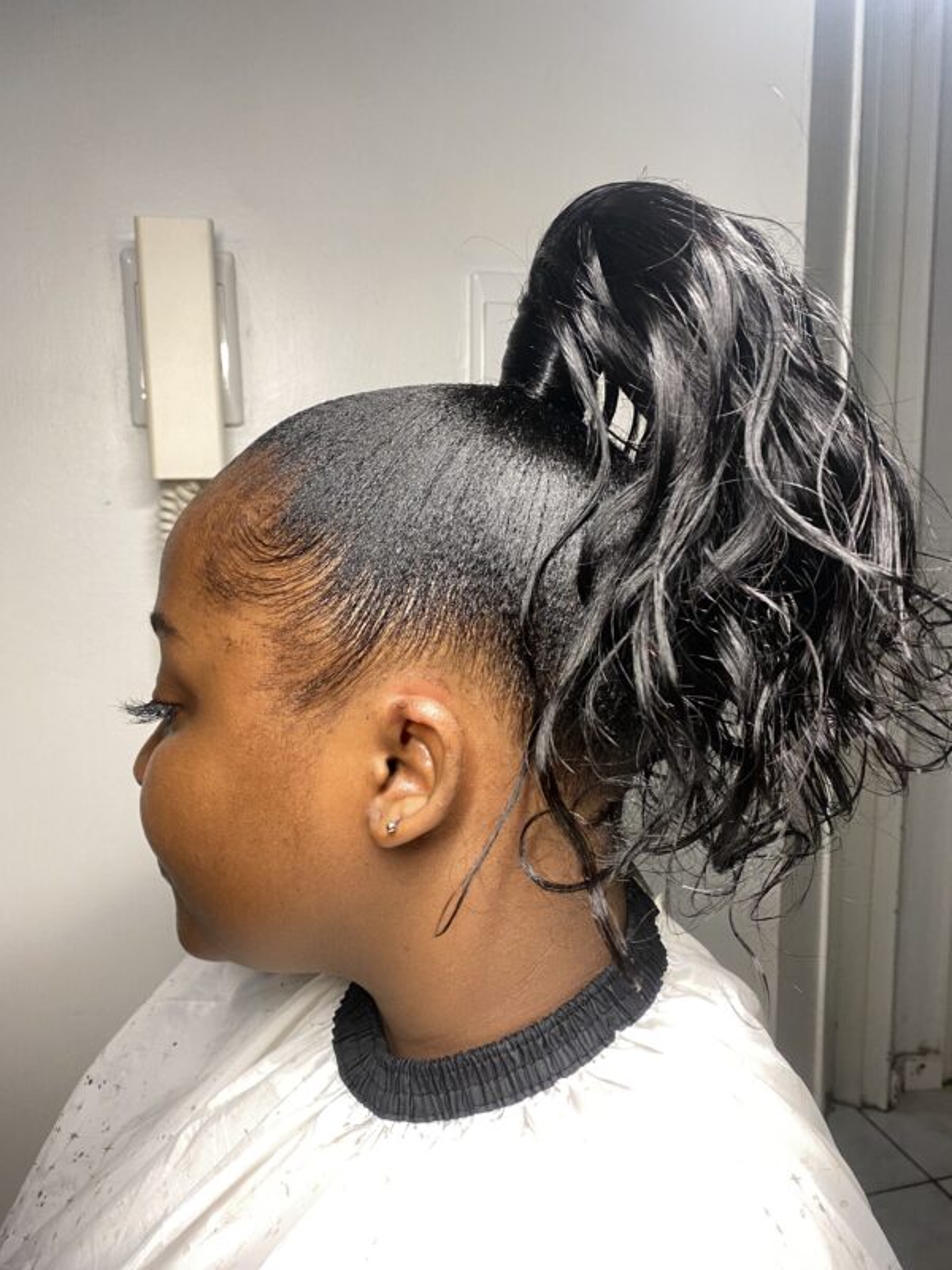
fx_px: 953
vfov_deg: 67.3
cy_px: 635
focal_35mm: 26
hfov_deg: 53.1
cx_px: 476
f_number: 1.8
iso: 125
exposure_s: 1/50
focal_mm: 4.25
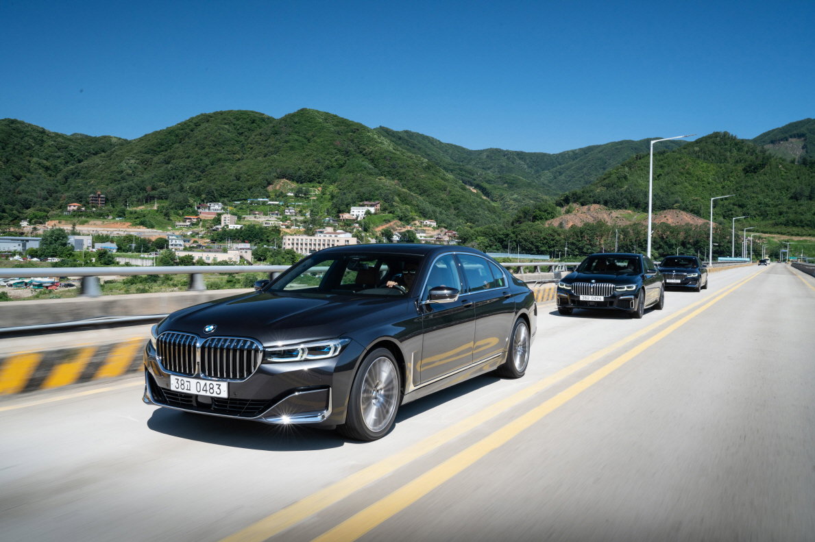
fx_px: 724
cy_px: 271
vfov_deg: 41.1
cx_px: 408
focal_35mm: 32
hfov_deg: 58.8
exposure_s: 1/60
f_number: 18
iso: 400
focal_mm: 32
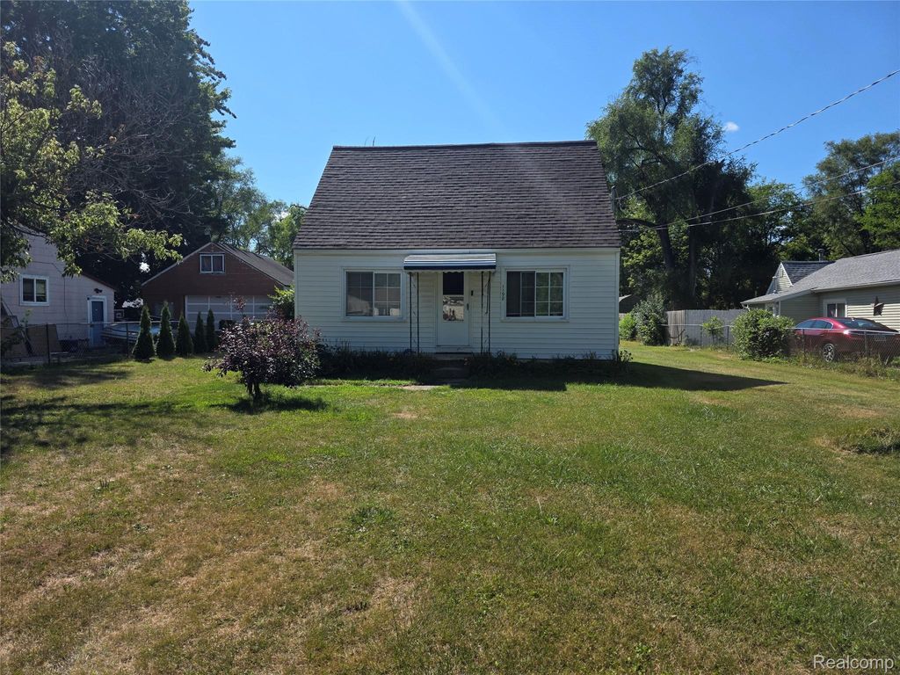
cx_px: 450
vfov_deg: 58.9
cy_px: 338
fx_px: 598
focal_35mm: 23
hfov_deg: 73.9
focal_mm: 6.3
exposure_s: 1/5608
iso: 80
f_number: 1.7
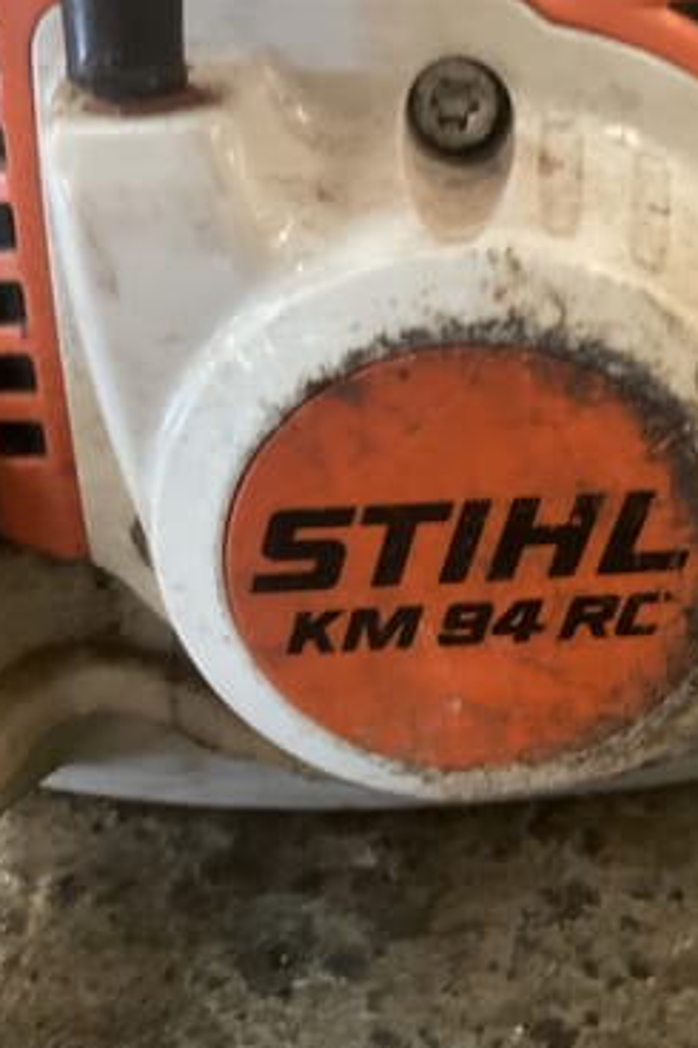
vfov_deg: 47.4
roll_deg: +3.4
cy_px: 531
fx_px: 1193
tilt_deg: -33.2
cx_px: 513
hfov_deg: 32.1
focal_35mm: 41
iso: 400
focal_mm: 3
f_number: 1.8
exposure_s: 1/25
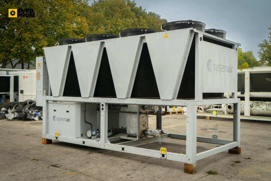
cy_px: 90
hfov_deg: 49.5
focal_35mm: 39
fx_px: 294
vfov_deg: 34.2
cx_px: 136
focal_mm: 39
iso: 400
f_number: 4.5
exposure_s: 1/100
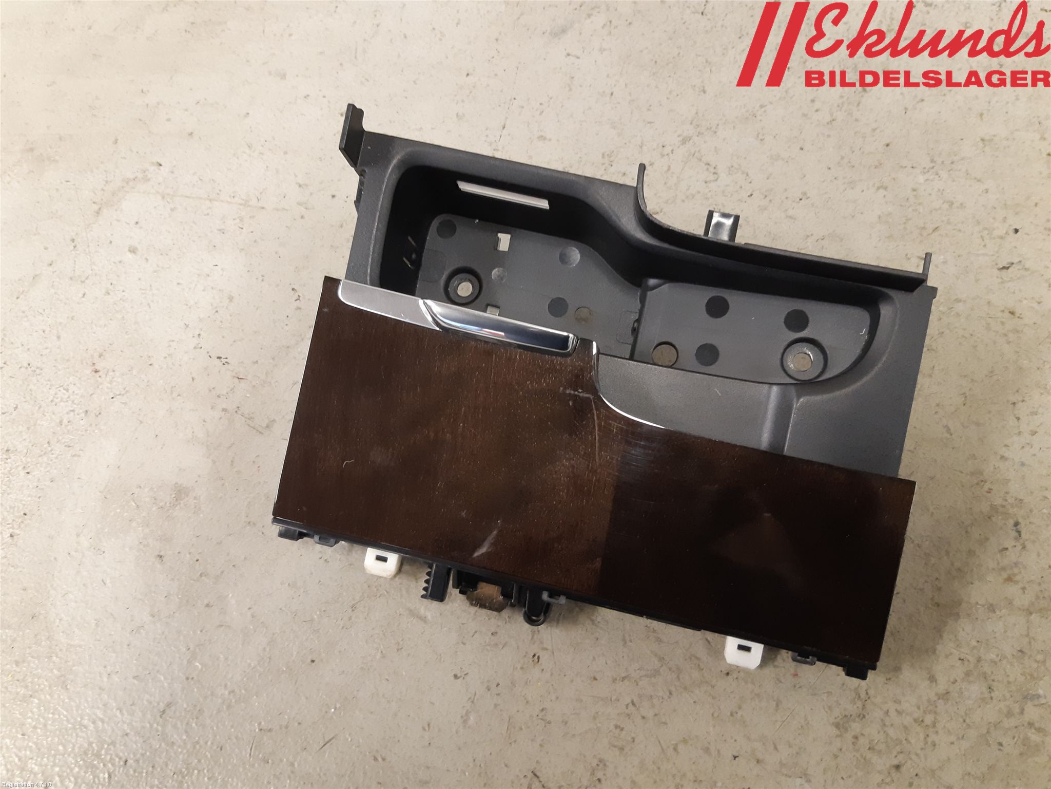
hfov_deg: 67.3
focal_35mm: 26
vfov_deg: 53.1
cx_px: 526
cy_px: 394
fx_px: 789
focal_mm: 3.93
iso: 200
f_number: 1.7
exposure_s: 1/33
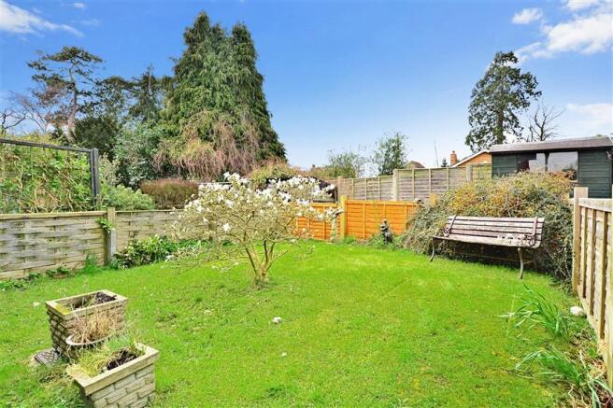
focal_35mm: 17
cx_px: 306
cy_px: 204
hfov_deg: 92.5
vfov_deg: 69.6
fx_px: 294
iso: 250
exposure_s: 1/30
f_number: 13
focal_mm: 11.5
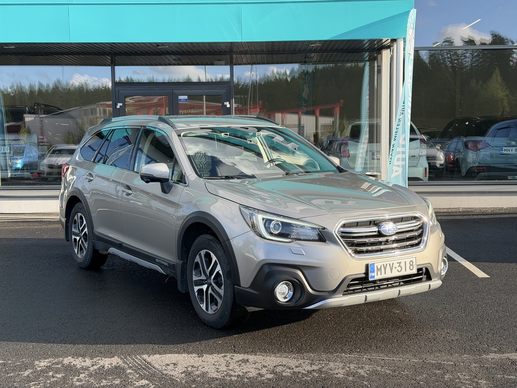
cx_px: 258
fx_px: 717
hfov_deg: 39.7
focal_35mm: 48
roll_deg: +0.0
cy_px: 194
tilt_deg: -4.6
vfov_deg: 30.3
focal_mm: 6.76
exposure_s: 1/1429
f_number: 1.78
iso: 80
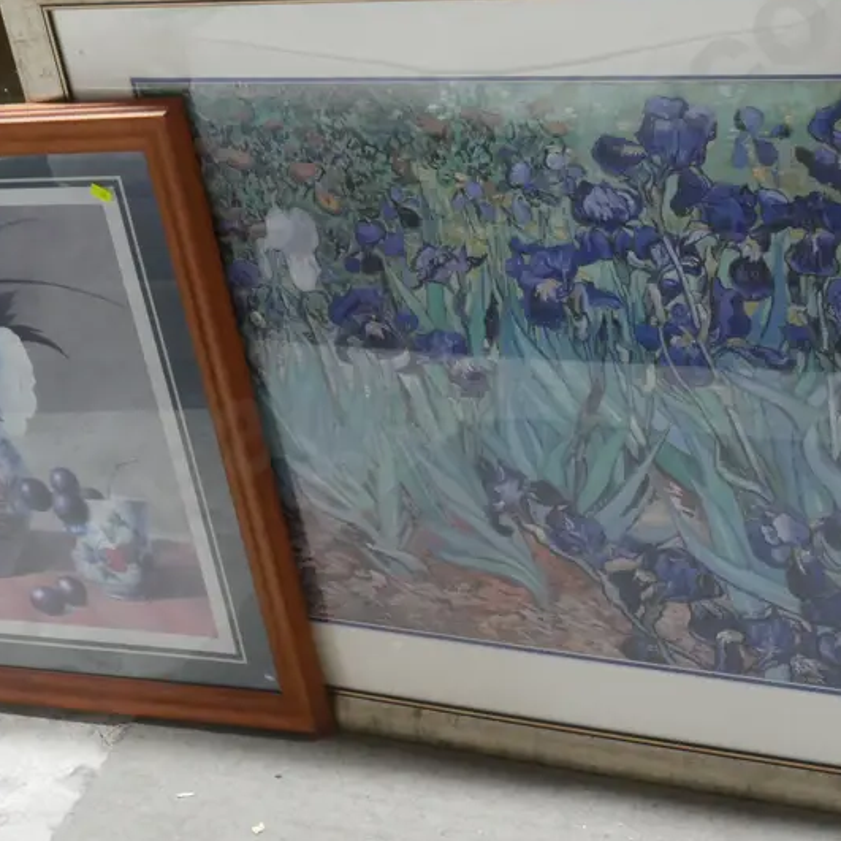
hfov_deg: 23.0
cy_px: 379
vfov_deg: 23.0
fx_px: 2062
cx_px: 322
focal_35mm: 75
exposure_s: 1/40
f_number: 11
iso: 3200
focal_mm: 22
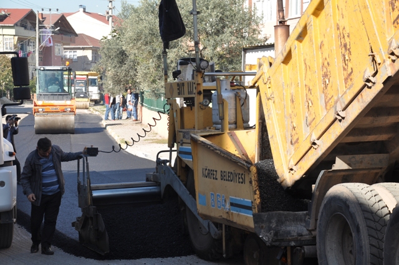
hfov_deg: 21.9
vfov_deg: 14.7
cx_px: 200
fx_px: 1029
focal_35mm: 93
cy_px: 132
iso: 200
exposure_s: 1/200
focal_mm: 62
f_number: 8
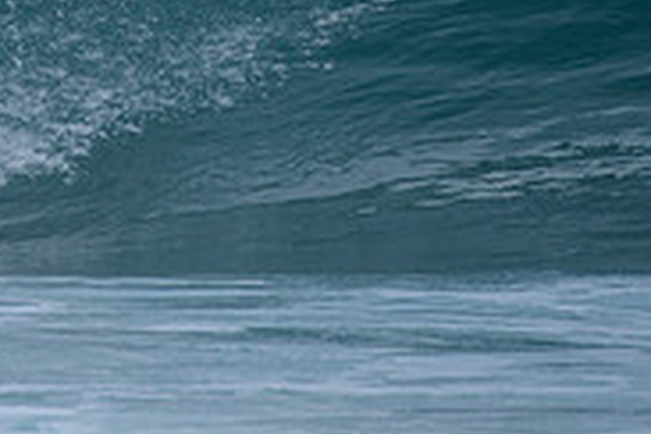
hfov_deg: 1.3
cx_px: -14
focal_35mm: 1586
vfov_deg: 0.9
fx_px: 28678
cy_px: -98
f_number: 5.6
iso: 250
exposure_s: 1/2000
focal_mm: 500
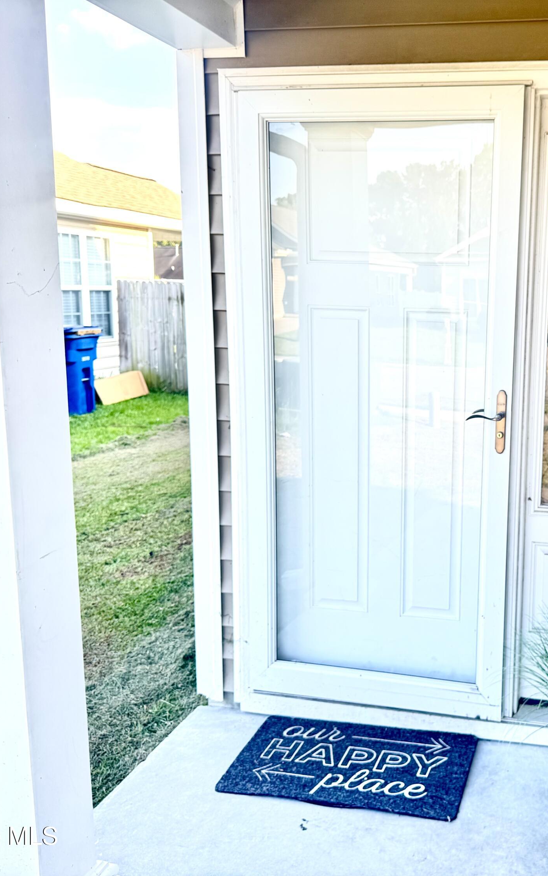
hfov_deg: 35.8
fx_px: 813
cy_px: 437
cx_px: 457
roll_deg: -1.1
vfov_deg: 56.7
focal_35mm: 34
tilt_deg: -10.7
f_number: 1.78
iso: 80
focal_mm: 6.76
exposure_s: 1/156
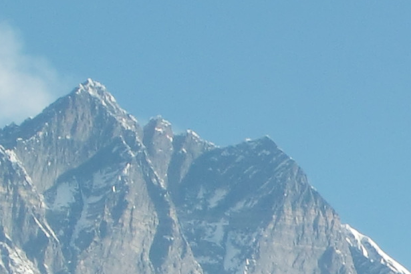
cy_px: 334
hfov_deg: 4.2
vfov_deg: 2.8
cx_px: 624
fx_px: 5559
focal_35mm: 487
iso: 64
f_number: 4.6
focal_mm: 13.9
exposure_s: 1/400
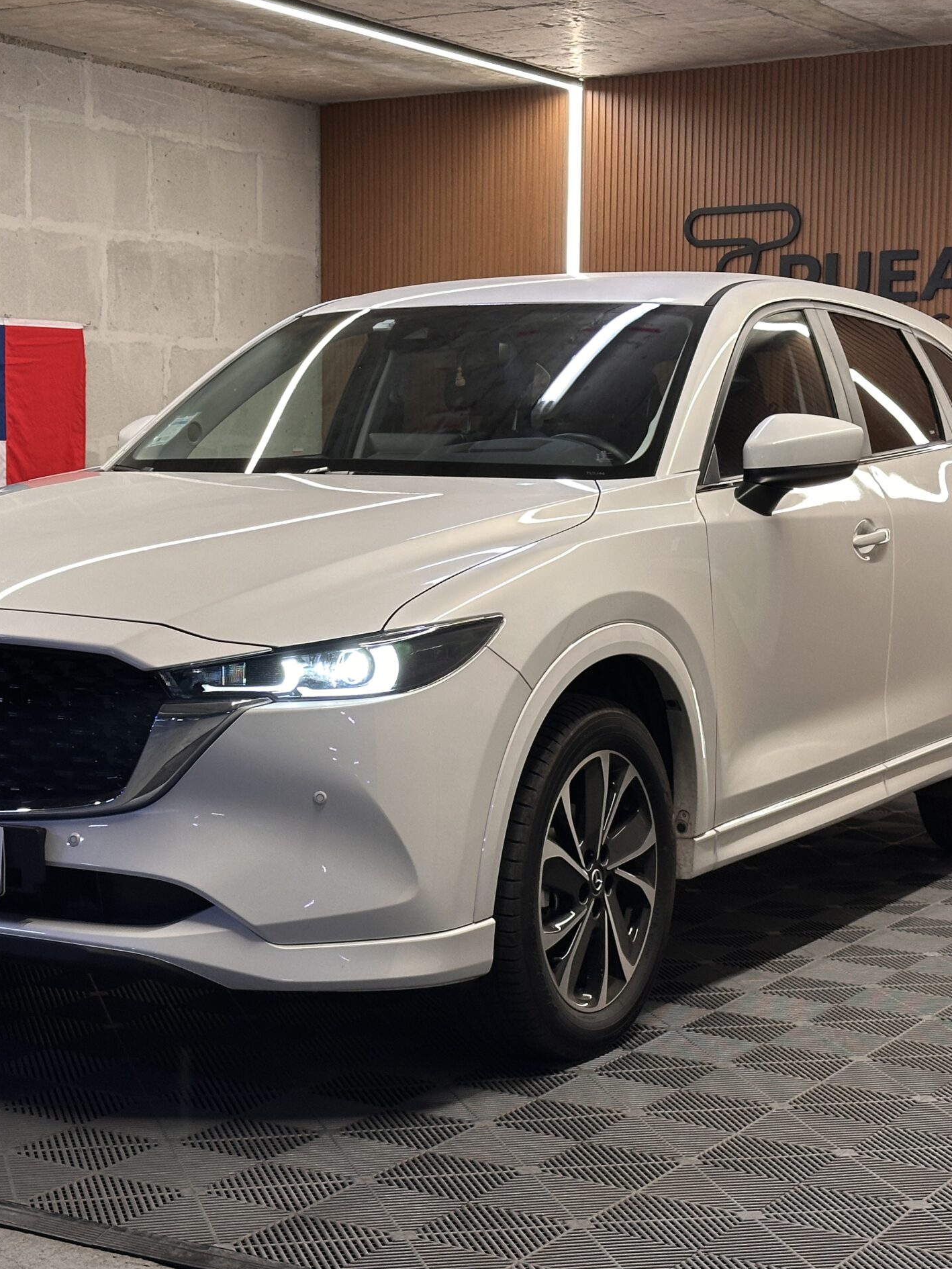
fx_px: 2383
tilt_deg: -5.0
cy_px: 630
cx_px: 405
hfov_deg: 22.6
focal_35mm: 65
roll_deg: -0.6
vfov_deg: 29.8
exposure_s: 1/50
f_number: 1.78
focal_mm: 6.86
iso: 100
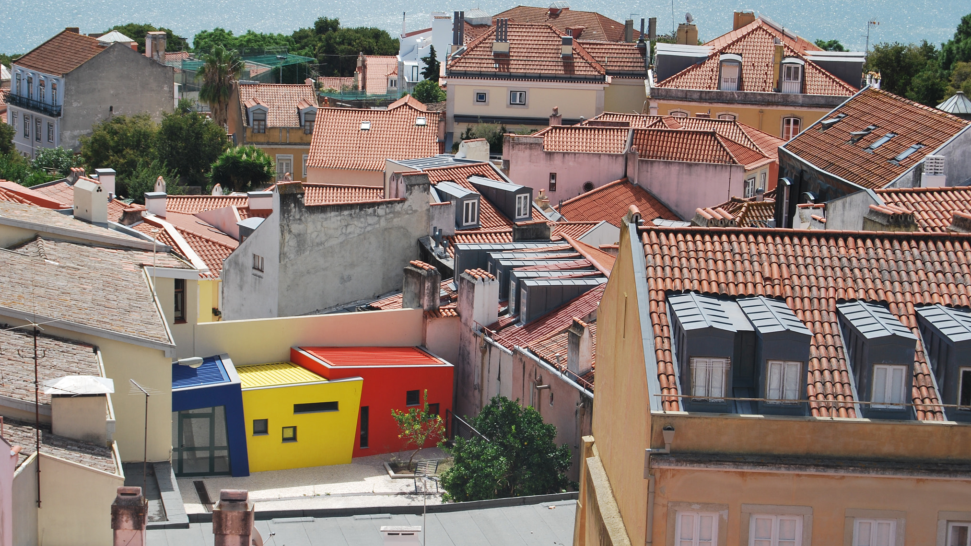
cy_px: 247
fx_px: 2254
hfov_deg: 24.3
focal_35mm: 88
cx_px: 486
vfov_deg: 13.8
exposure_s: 1/250
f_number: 10
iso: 125
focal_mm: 55
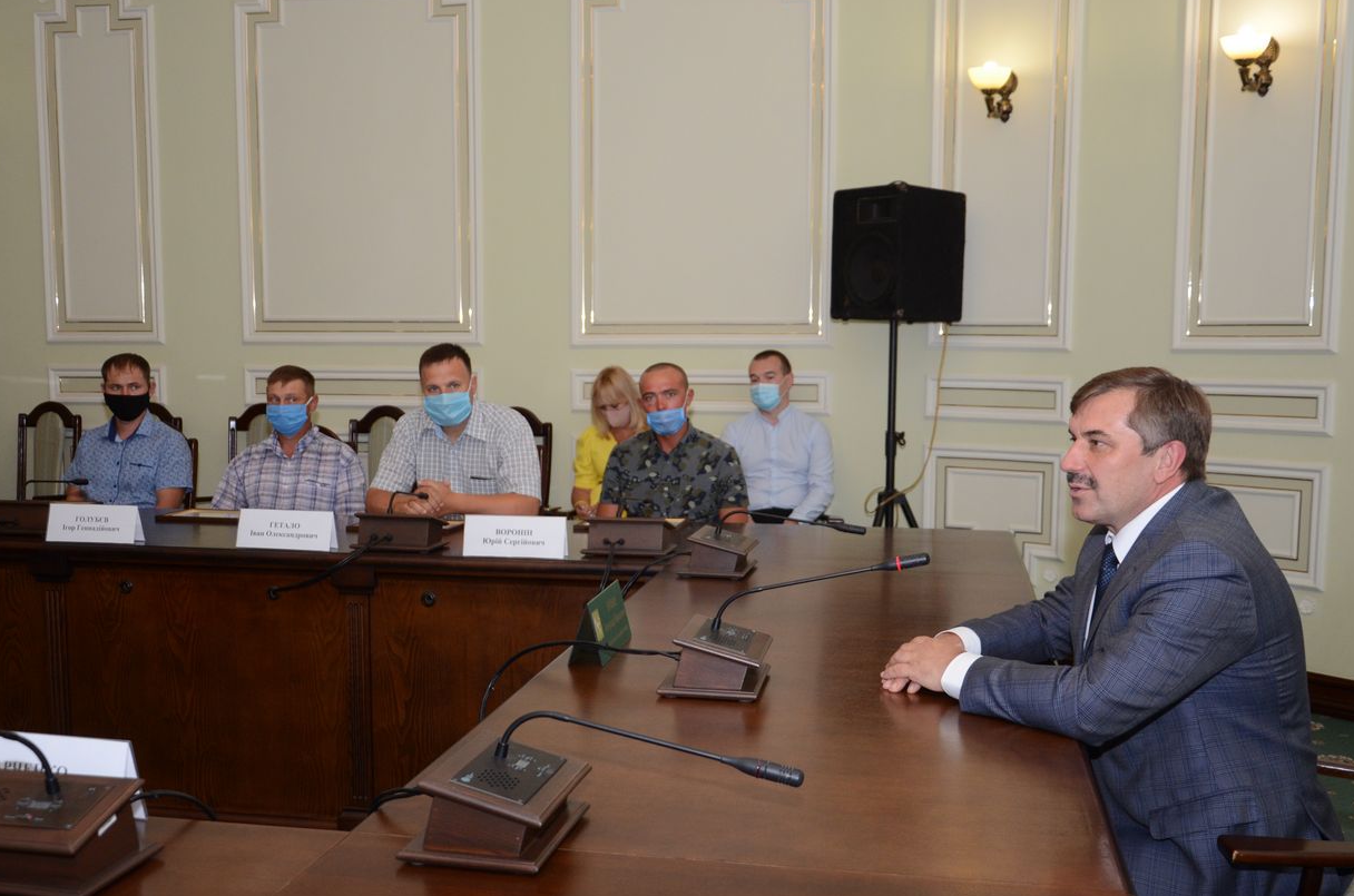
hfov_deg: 50.8
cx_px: 642
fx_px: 1426
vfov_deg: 34.8
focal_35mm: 38
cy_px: 510
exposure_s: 1/250
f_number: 3.8
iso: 800
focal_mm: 22
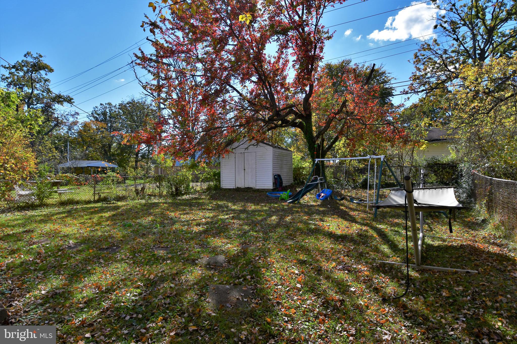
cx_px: 258
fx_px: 258
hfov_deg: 90.0
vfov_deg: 67.4
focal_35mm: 18
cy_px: 172
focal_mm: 12
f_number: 11
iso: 200
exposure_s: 1/400
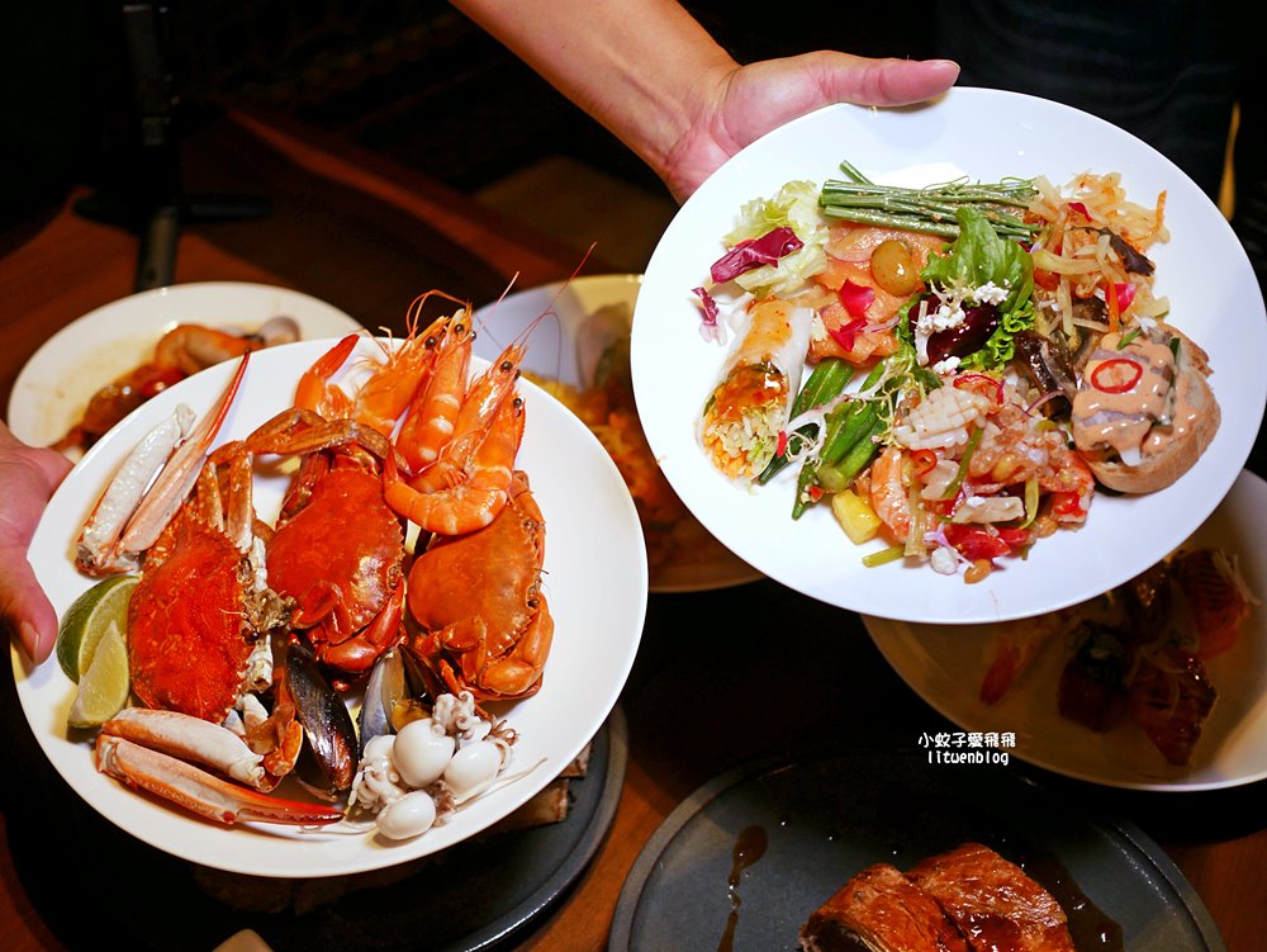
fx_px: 1831
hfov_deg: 38.2
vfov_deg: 29.1
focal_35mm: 50
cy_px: 476
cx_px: 634
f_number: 1.8
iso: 200
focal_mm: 25
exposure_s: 1/250
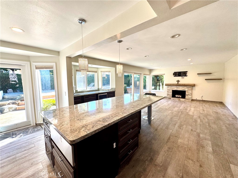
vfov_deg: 85.7
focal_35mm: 14
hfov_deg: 102.1
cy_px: 89
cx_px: 119
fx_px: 96
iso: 80
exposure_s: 1/120
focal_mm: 2.22
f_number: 2.2
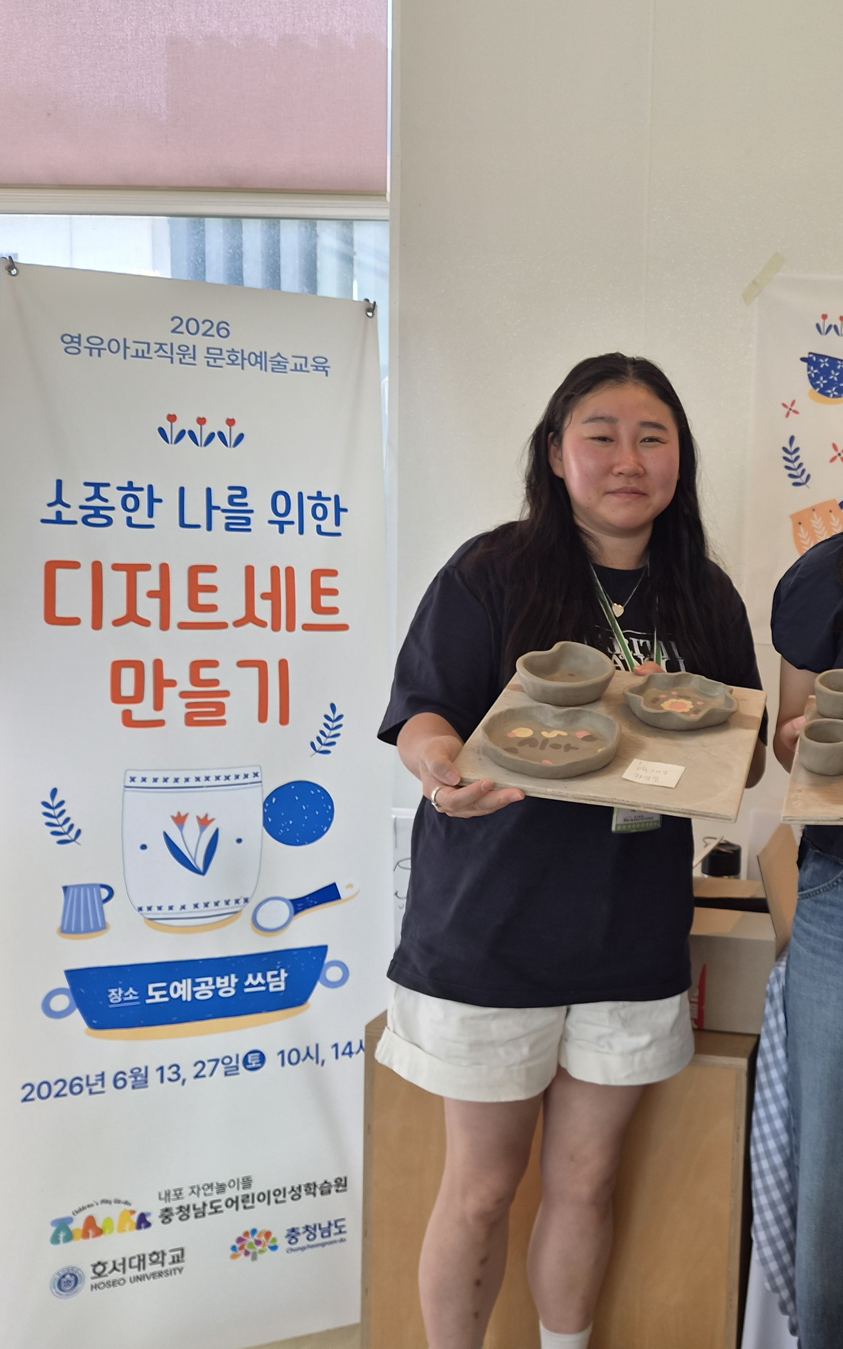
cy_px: 678
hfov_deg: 34.9
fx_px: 1213
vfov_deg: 58.1
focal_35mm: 33
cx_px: 836
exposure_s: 1/120
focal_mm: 5.4
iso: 80
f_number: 1.8
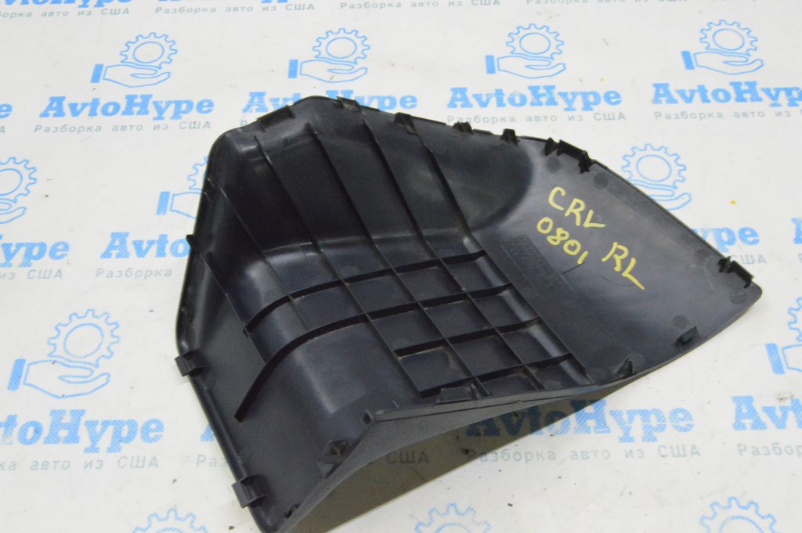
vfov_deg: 38.3
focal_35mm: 34
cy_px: 266
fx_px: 768
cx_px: 401
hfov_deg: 55.1
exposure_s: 1/15
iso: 6400
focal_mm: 23
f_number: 20
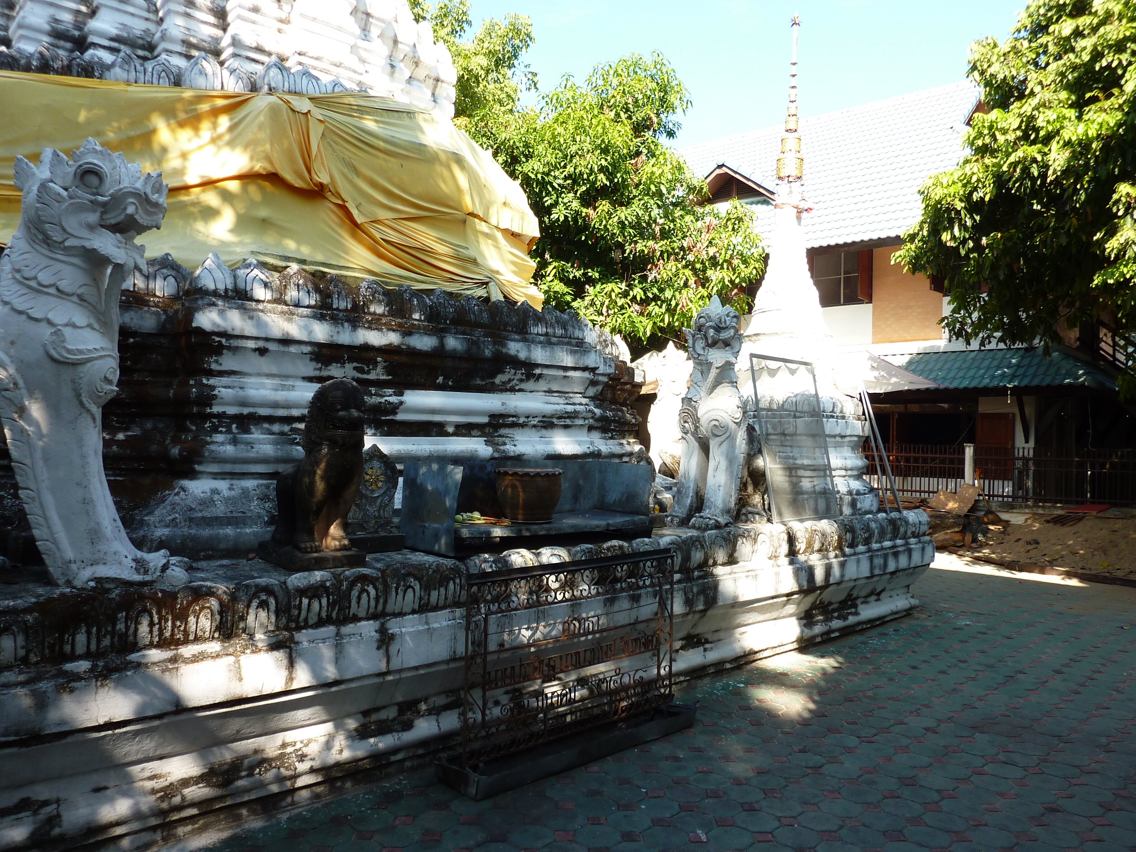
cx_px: 568
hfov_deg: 69.4
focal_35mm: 25
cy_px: 426
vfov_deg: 54.9
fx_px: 820
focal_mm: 4.1
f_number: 4
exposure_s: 1/160
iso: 80
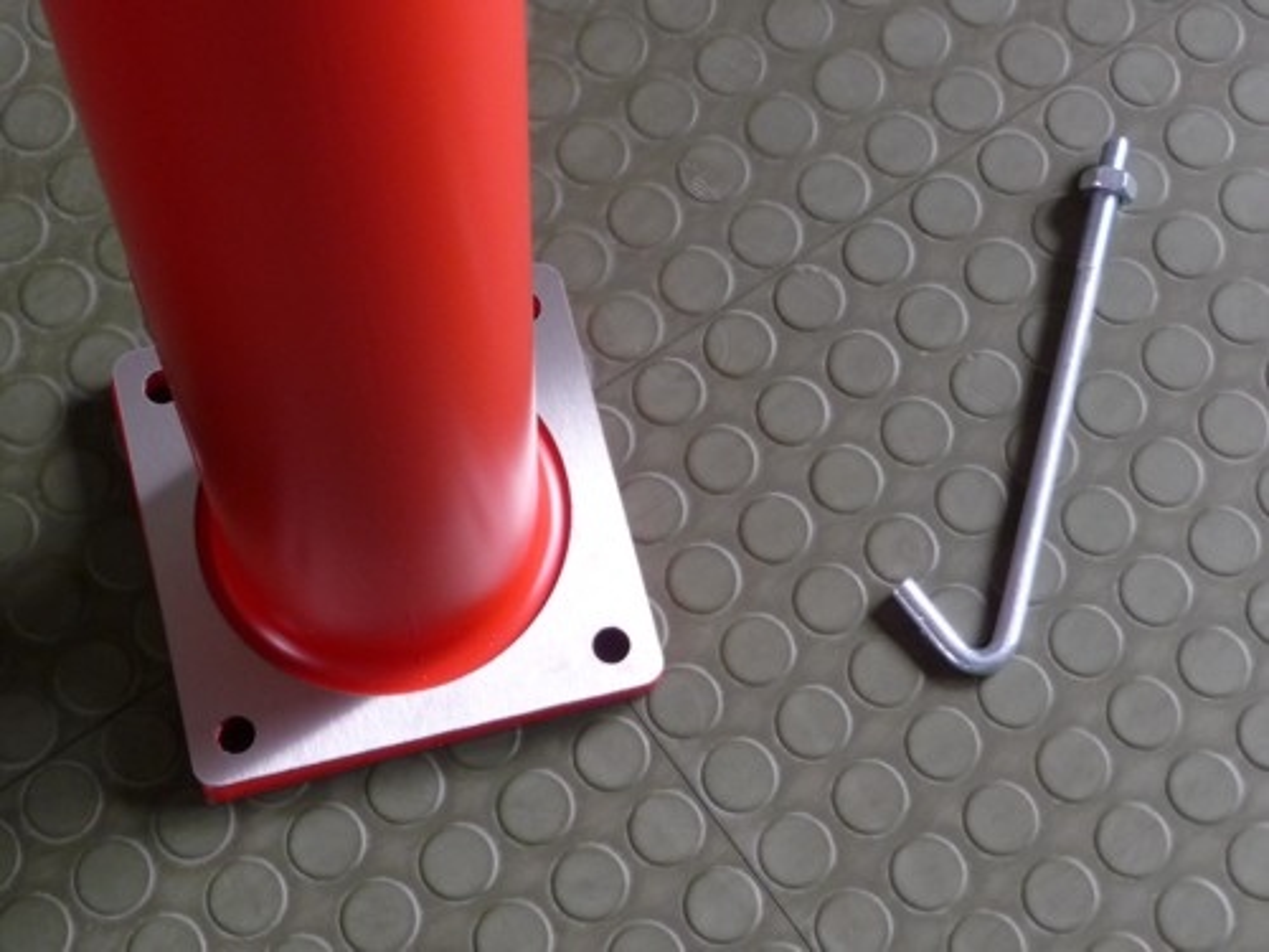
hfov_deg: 26.0
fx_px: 2749
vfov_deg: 19.6
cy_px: 476
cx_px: 634
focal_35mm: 75
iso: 200
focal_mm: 9.8
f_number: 4.4
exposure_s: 1/40
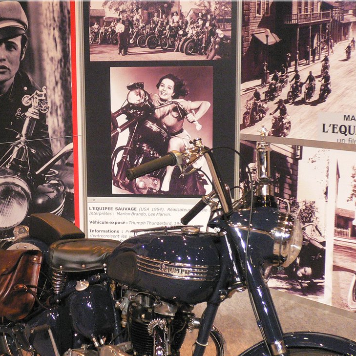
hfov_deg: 28.0
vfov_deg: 28.2
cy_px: 180
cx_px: 127
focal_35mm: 61
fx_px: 710
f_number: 3.4
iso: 400
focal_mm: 8.5
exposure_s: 1/50
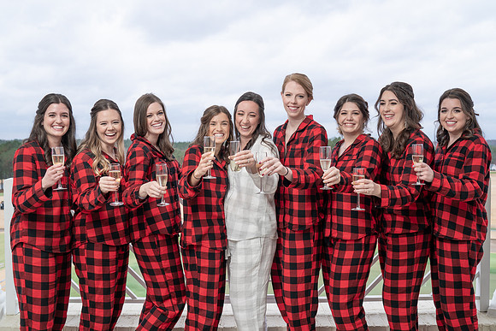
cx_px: 249
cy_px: 160
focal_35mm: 36
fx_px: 497
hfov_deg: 53.0
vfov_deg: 36.8
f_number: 4
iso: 100
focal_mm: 35
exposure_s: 1/250
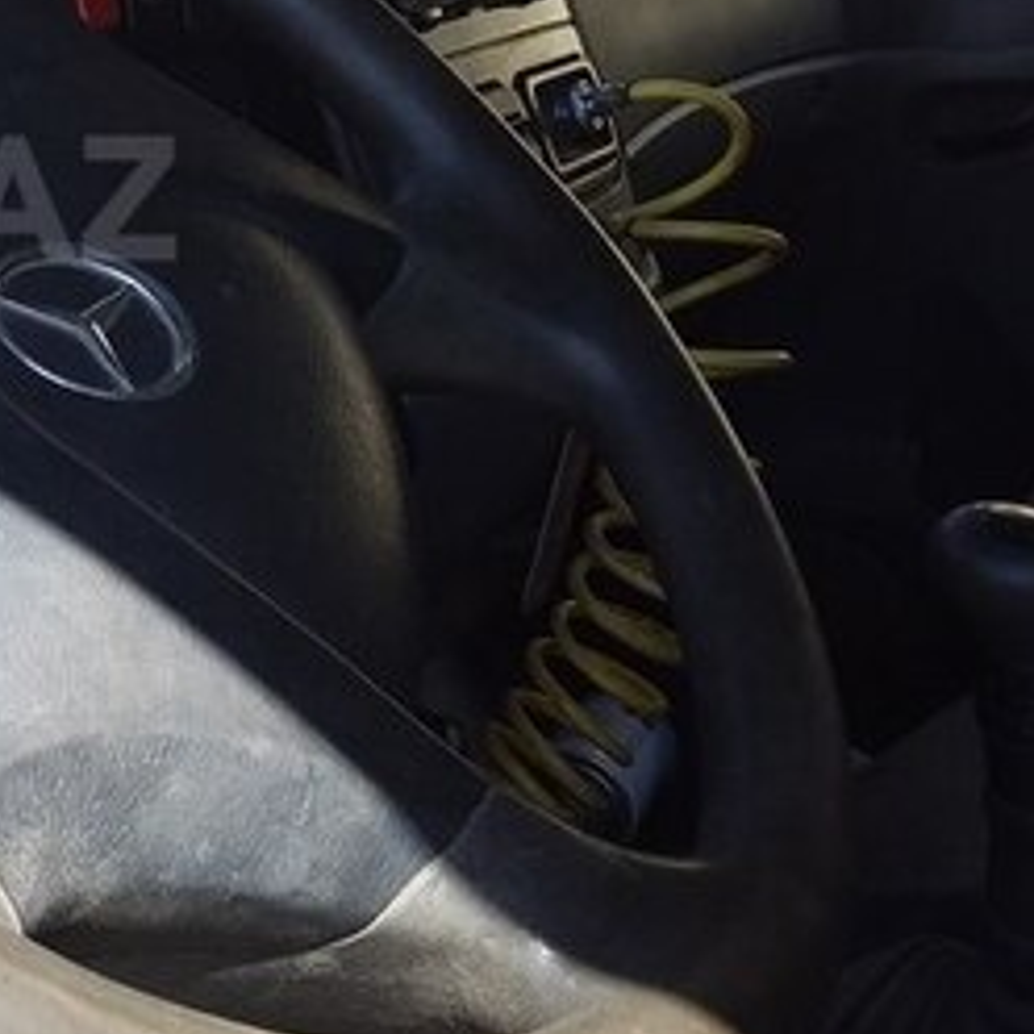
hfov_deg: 21.7
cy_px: 198
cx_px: -250
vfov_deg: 23.3
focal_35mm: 73
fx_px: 2467
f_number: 2.2
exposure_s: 1/302
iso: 40
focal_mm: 3.3
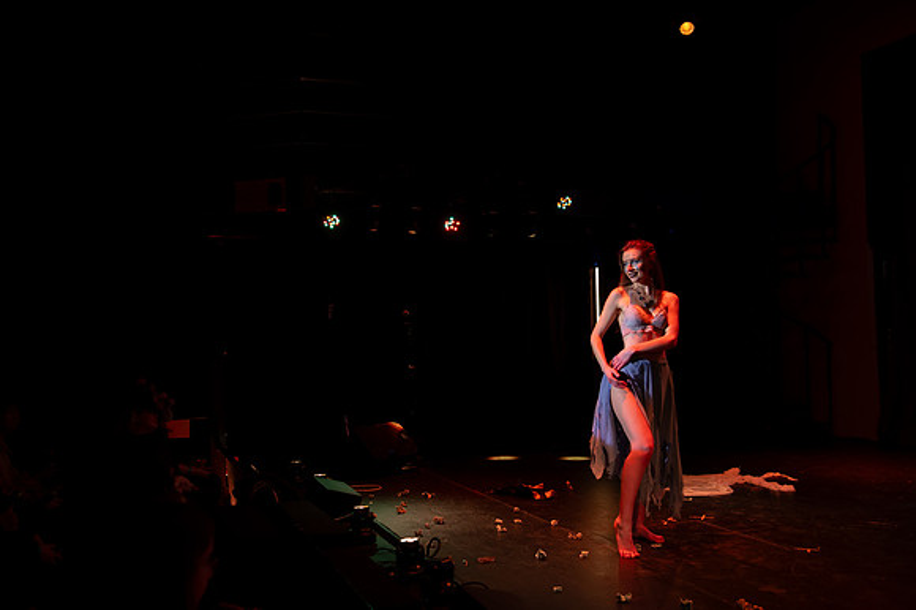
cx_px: 458
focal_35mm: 35
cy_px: 305
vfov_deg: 37.8
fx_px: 891
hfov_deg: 54.4
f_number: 4
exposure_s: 1/200
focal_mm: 34
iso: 4000
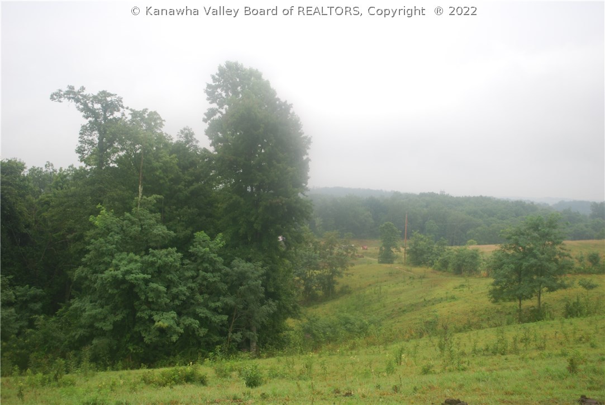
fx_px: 706
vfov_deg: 32.0
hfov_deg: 46.4
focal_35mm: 42
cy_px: 202
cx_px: 302
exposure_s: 1/125
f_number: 4.5
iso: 100
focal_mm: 28
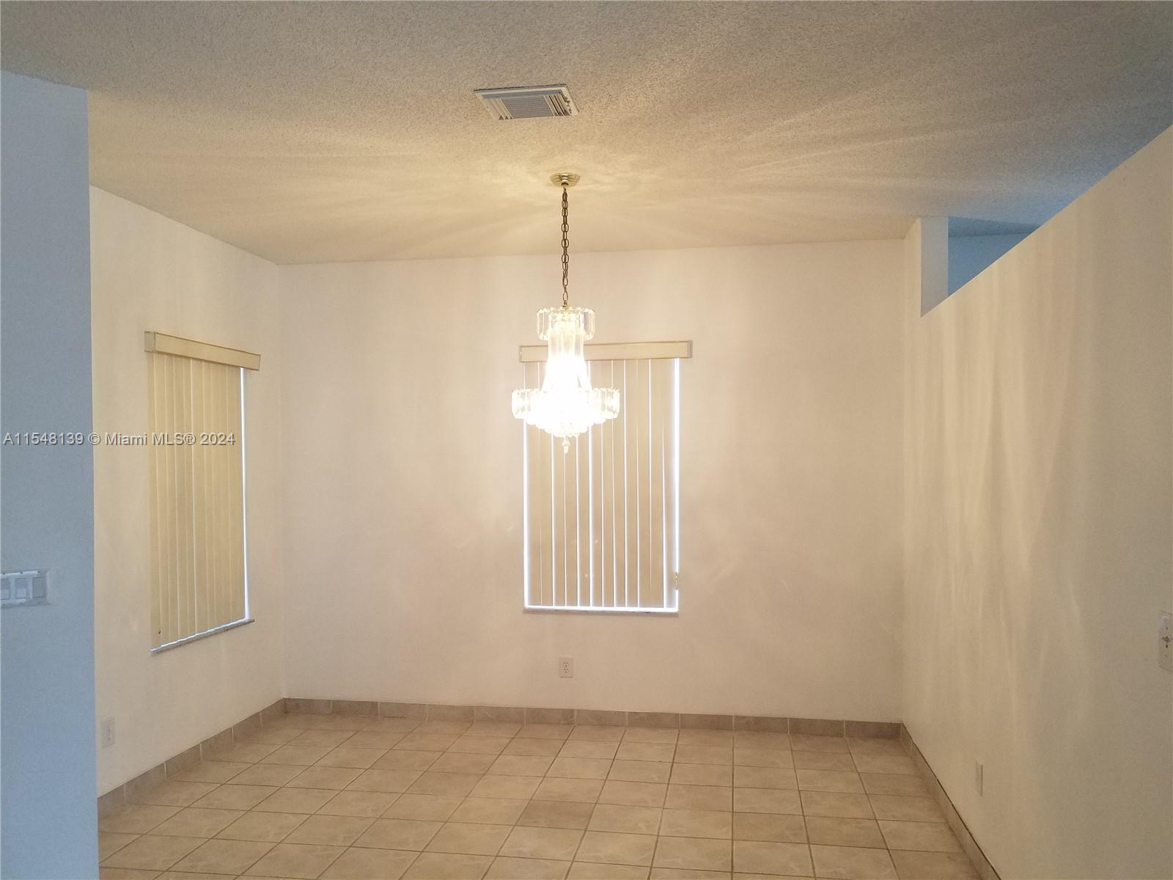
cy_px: 440
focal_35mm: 26
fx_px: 881
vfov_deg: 53.1
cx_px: 586
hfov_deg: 67.3
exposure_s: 1/60
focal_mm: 4.2
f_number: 1.7
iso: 160
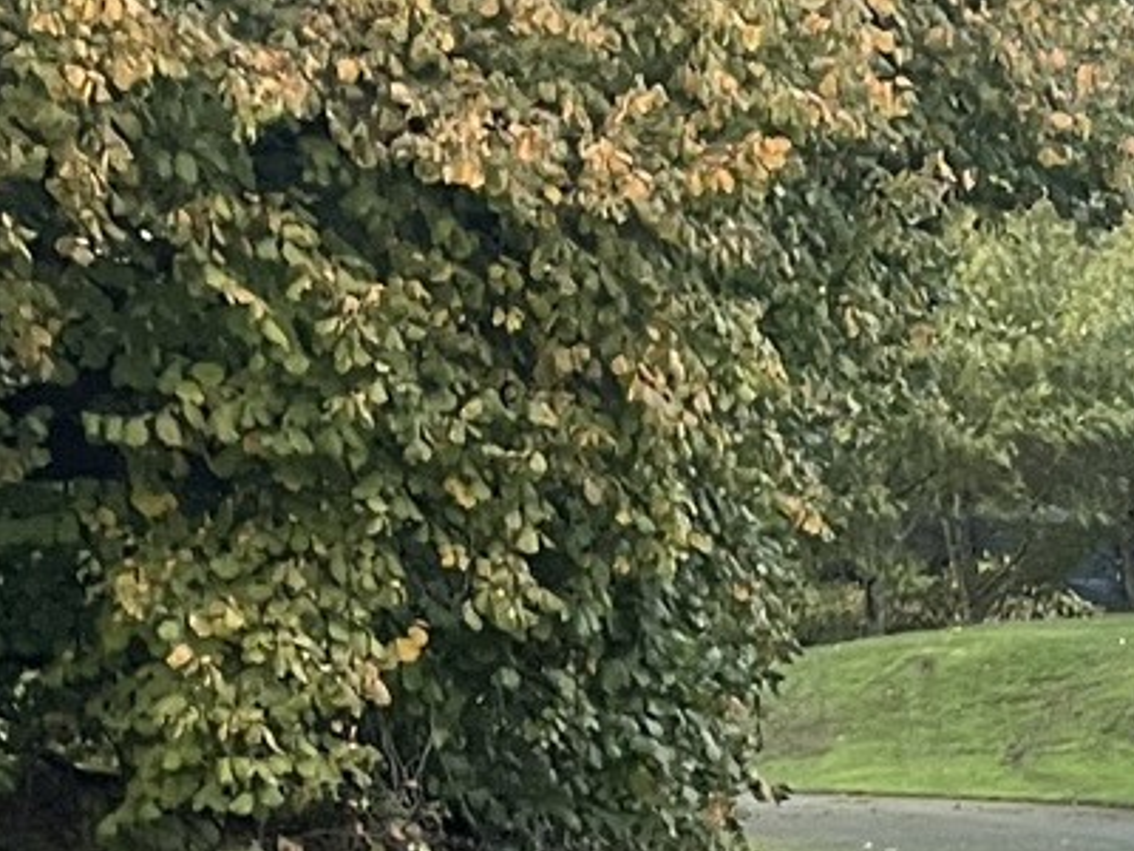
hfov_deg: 12.3
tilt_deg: -15.8
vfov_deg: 10.0
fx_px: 4357
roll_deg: -1.2
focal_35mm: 133
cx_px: 2580
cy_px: 1946
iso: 200
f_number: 1.6
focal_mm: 5.1
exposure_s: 1/60
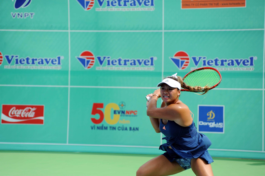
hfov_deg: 10.3
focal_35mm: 200
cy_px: 88
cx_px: 132
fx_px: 1471
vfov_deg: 6.9
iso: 500
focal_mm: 200
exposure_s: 1/2000
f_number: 5
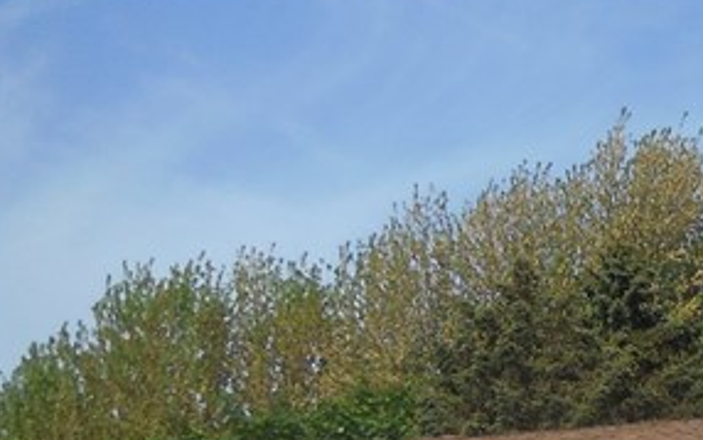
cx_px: 1111
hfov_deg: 18.8
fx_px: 1821
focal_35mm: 95
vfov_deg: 12.1
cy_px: 909
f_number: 3.7
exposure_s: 1/800
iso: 80
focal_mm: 4.5
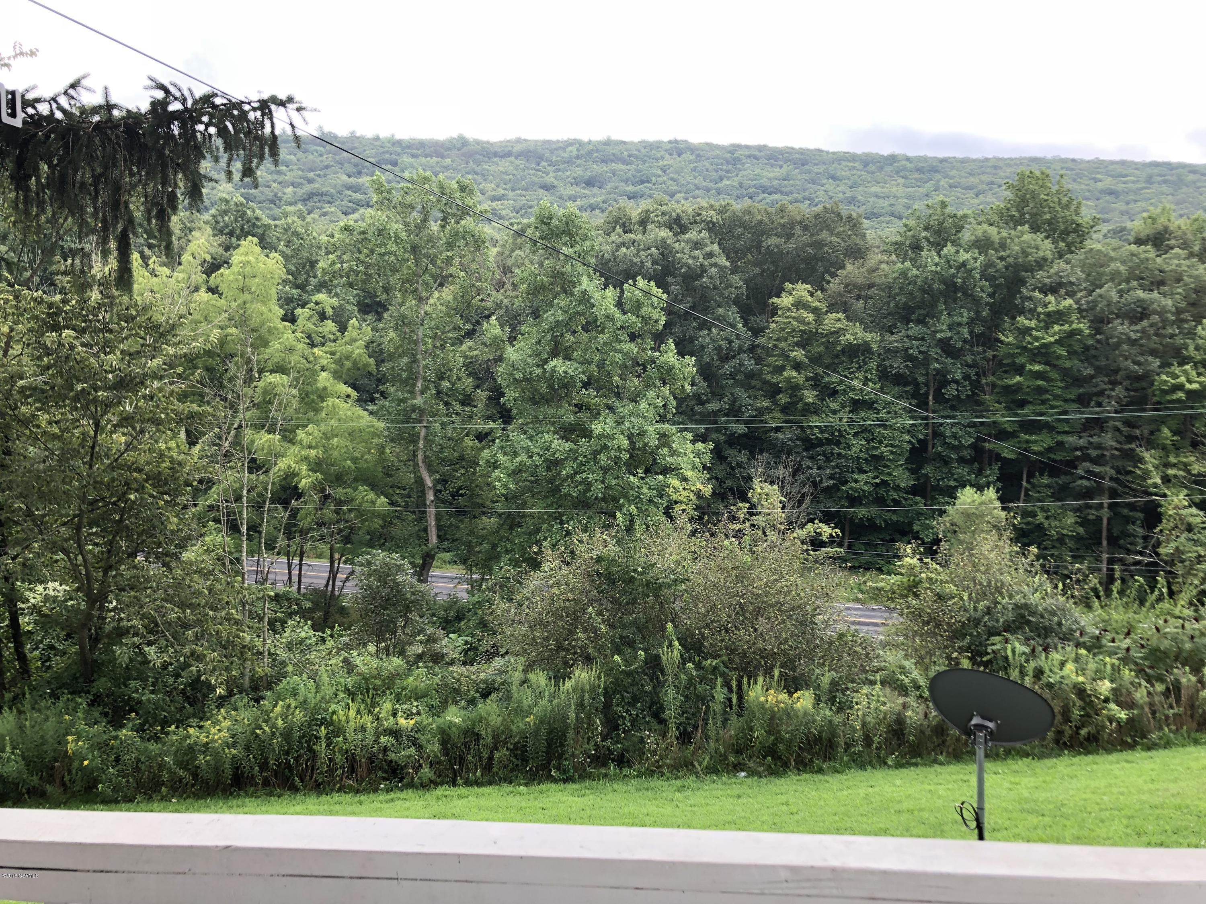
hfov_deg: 61.7
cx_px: 603
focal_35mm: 29
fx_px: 1010
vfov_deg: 48.2
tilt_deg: -5.8
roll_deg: +0.1
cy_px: 452
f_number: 1.8
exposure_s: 1/150
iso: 20
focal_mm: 3.99
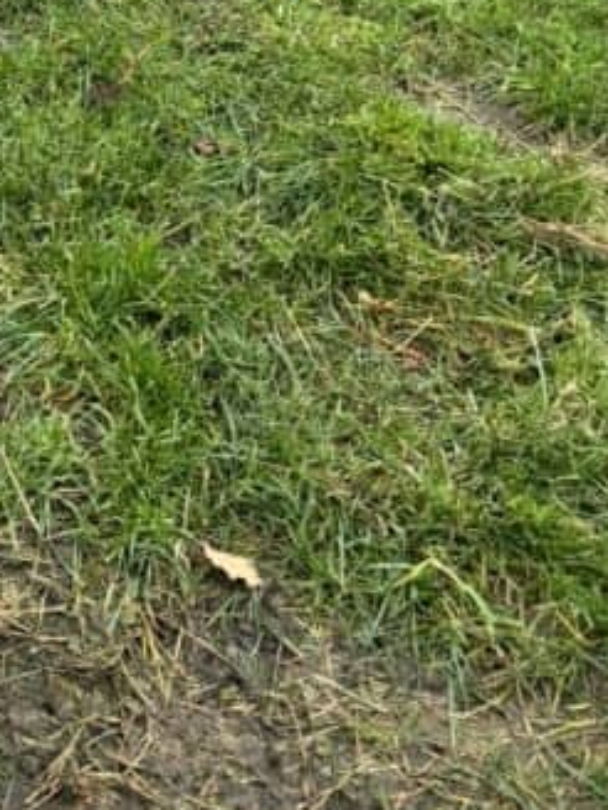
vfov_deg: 23.5
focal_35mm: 75
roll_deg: -0.7
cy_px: -193
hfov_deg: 18.1
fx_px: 1756
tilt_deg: -18.7
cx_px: -215
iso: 200
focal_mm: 6.86
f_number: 1.78
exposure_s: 1/85
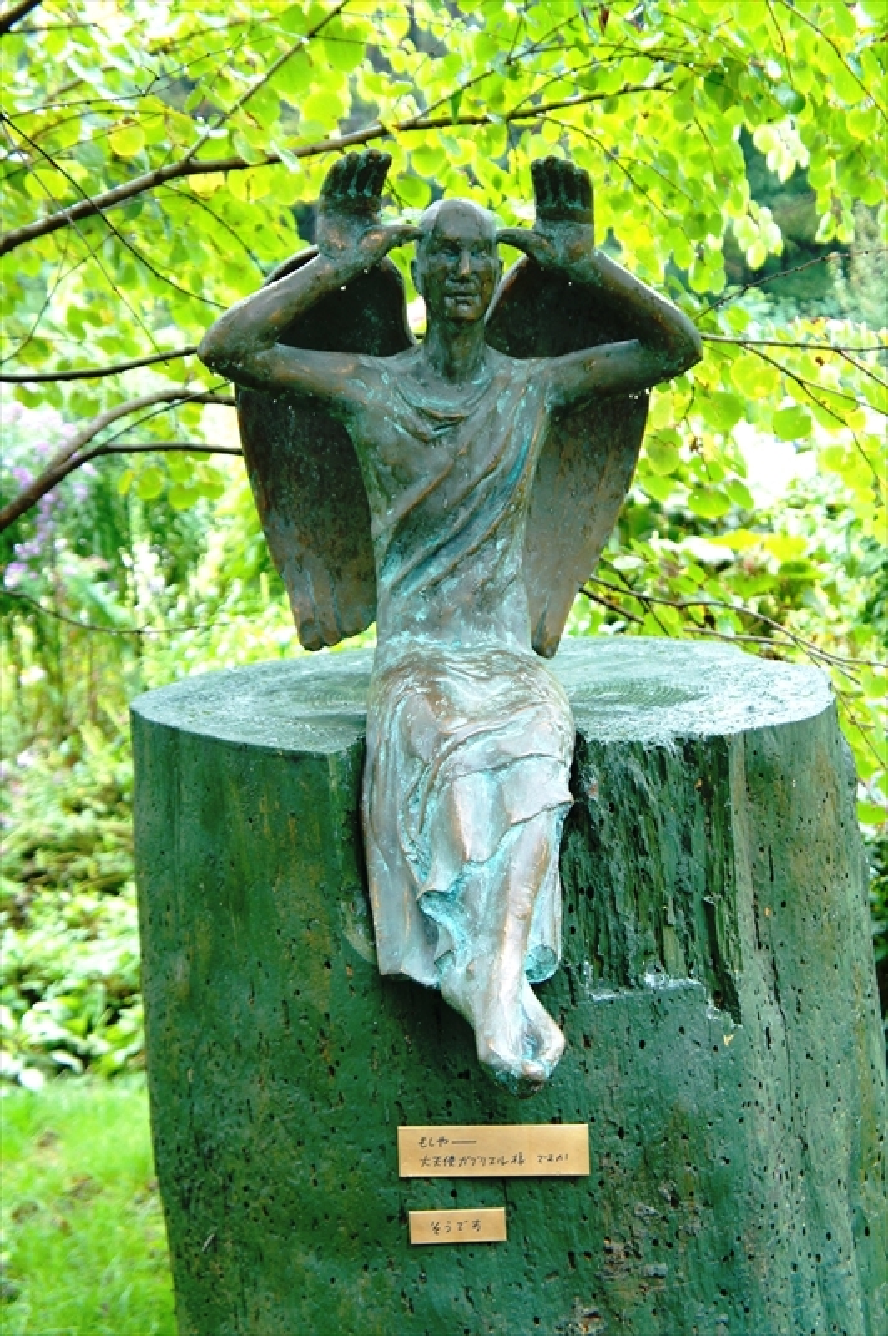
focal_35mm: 46
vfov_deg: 42.4
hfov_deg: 28.9
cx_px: 444
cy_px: 668
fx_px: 1723
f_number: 4
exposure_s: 1/160
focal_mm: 31
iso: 640
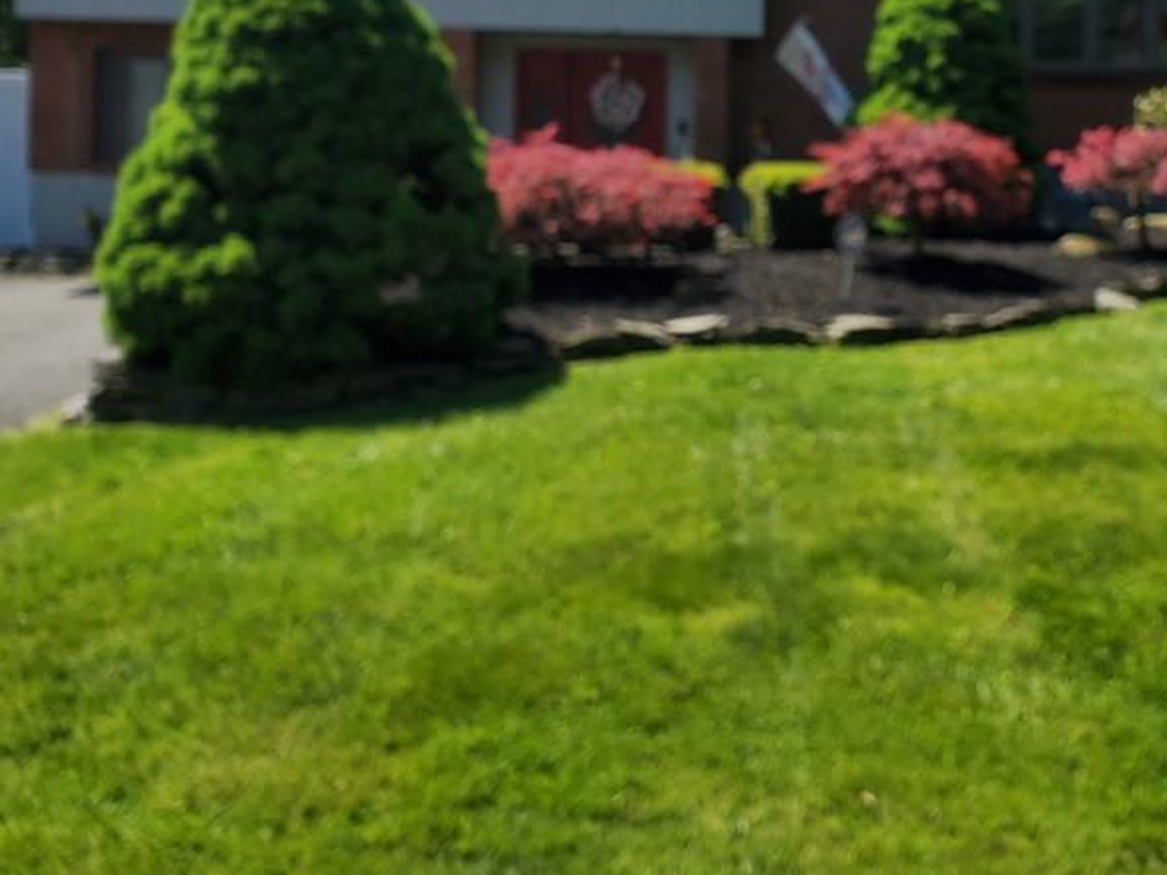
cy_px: 169
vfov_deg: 31.3
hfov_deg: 41.3
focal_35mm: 45
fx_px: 1517
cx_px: 816
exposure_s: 1/1565
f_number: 2.4
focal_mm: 4.3
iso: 50
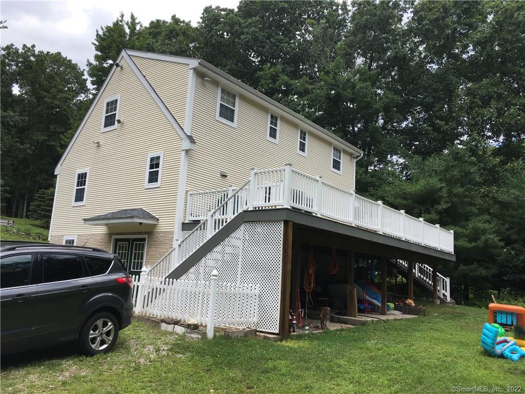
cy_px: 197
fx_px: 440
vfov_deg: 48.2
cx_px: 262
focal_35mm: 29
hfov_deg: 61.7
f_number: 2.2
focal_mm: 4.15
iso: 25
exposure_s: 1/938
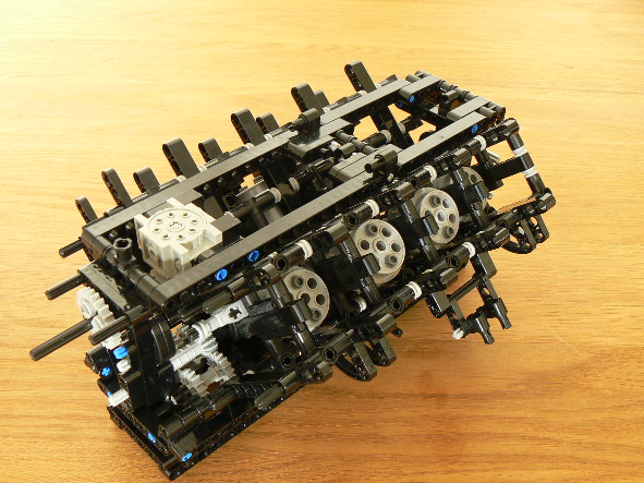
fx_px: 725
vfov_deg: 36.8
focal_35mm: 39
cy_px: 259
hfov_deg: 47.8
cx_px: 301
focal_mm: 6
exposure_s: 2
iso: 100
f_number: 3.2
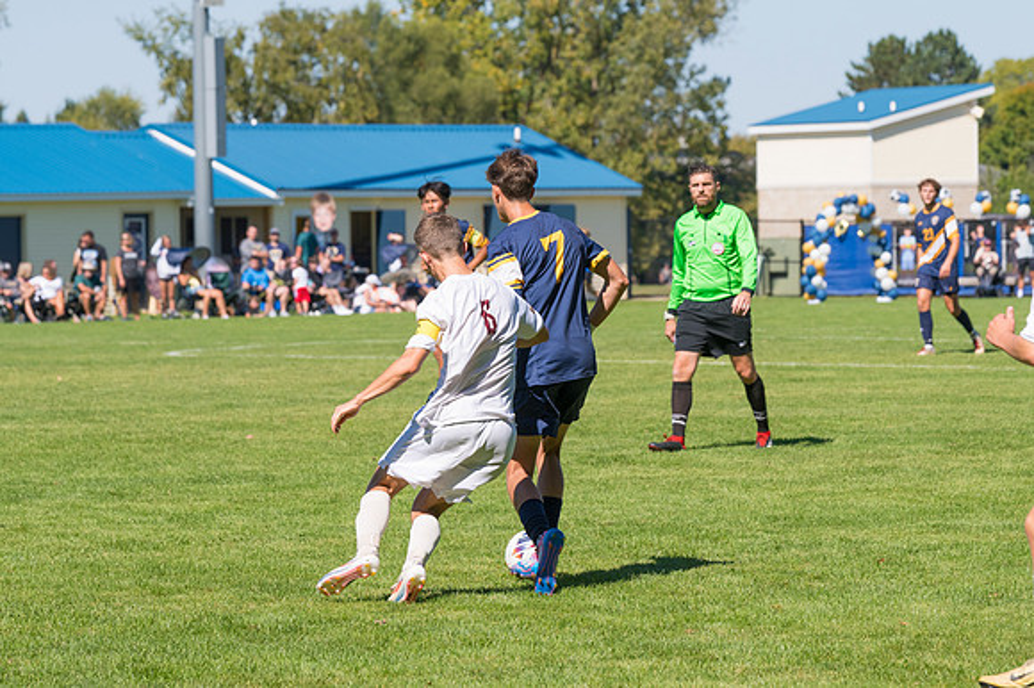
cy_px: 344
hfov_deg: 10.2
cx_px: 517
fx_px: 5798
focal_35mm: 202
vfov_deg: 6.8
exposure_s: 1/1600
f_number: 5.6
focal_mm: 135
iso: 320
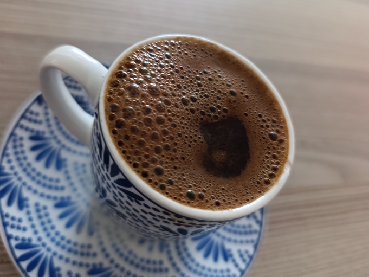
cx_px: 183
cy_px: 109
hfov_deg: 58.3
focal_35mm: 31
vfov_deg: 45.2
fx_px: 331
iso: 1600
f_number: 1.6
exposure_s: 1/50
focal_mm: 6.14
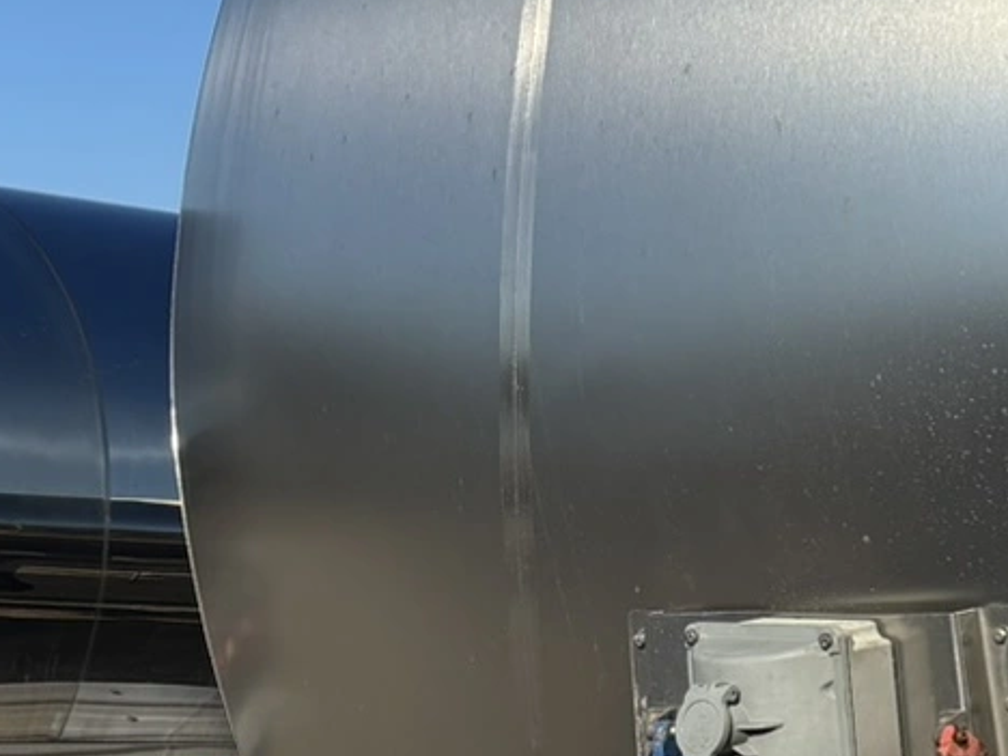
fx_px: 3232
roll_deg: -1.3
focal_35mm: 111
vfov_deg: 13.3
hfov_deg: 16.0
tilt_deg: +1.2
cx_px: 1577
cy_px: 502
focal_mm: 5.96
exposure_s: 1/3788
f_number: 1.6
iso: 50
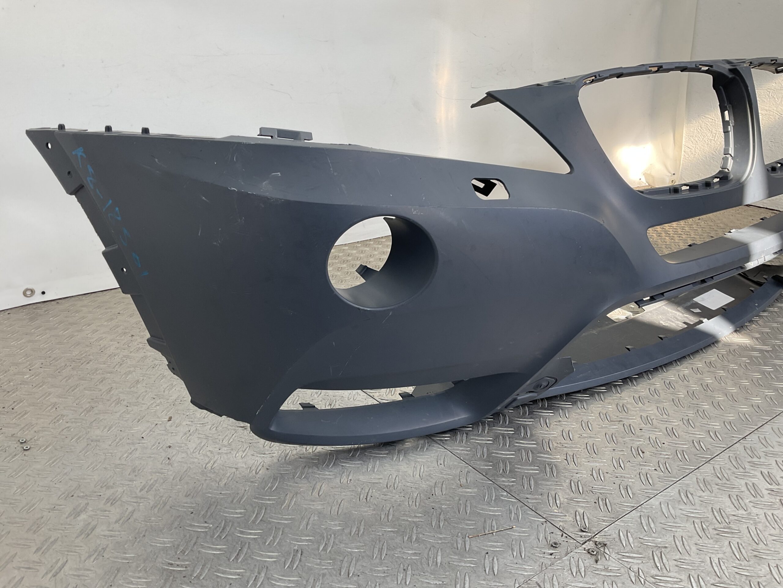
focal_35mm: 29
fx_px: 656
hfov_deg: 61.7
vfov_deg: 48.2
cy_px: 294
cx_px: 392
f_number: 1.8
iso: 20
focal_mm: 3
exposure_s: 1/120
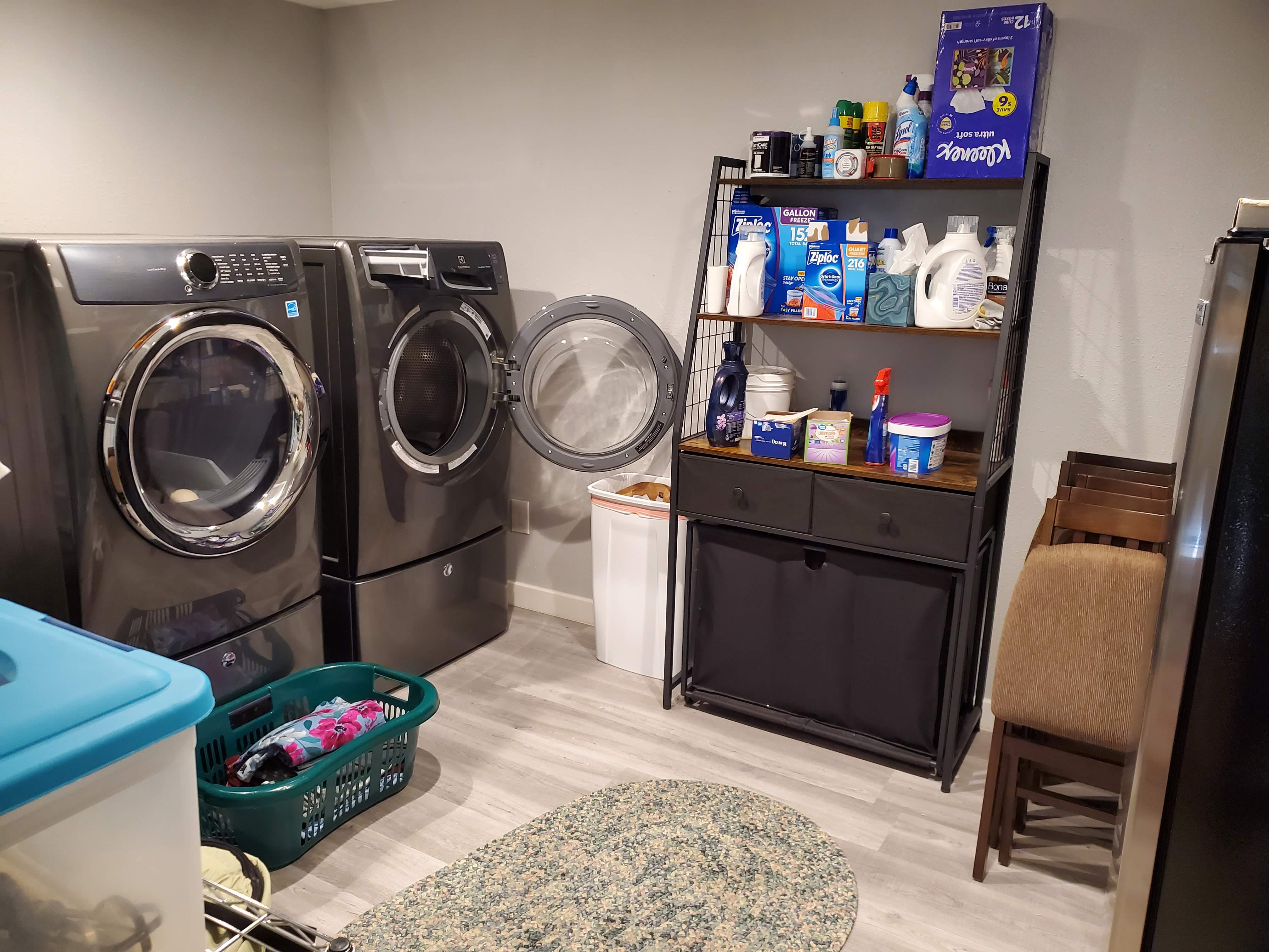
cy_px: 476
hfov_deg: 67.3
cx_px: 634
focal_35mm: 26
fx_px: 953
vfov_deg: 53.1
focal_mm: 4.3
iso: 320
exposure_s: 1/40
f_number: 1.5
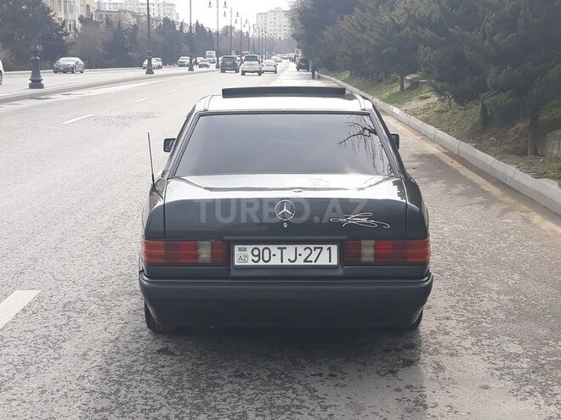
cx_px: 280
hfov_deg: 65.3
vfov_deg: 51.4
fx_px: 438
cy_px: 210
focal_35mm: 27
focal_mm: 3.71
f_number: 1.7
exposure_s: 1/964
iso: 40
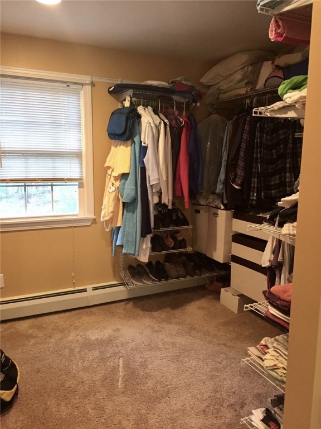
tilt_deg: -6.4
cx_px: 160
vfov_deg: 61.7
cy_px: 214
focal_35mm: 29
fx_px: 359
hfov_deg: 48.2
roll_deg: -0.2
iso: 160
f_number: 2.2
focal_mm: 4.15
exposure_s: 1/30
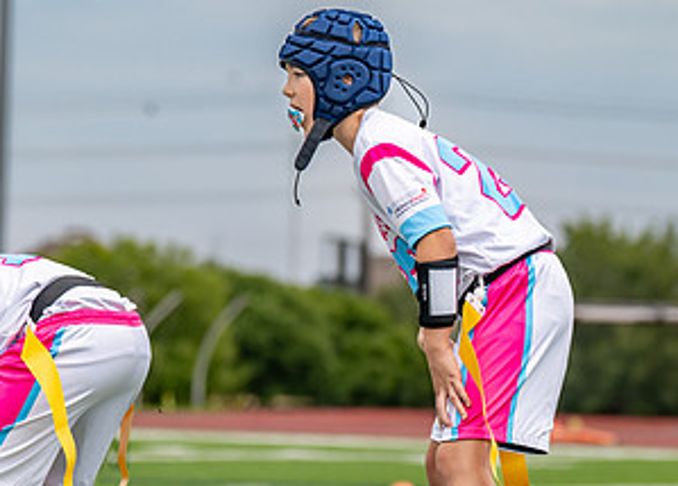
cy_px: 379
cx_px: 336
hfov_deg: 7.9
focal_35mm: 254
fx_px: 4894
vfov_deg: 5.7
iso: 100
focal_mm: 99
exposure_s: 1/2000
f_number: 2.8
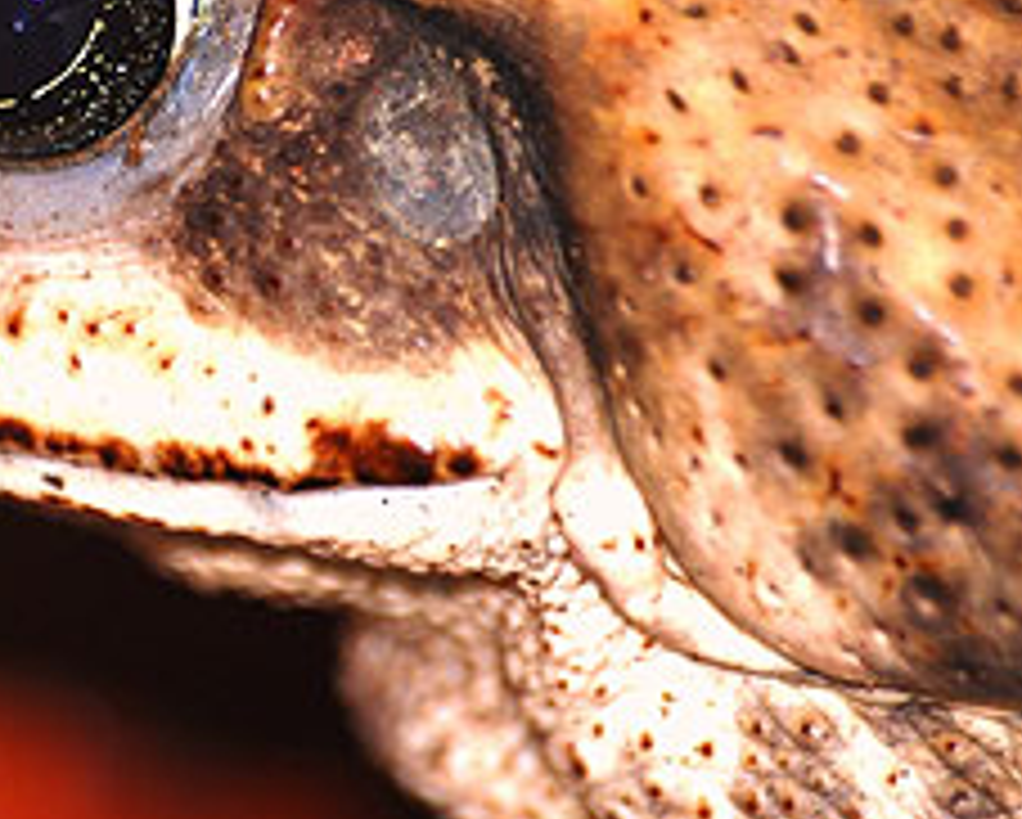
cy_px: 232
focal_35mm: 838
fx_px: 25369
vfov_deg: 1.9
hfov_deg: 2.3
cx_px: 162
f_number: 5.6
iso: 200
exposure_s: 1/60
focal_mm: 300
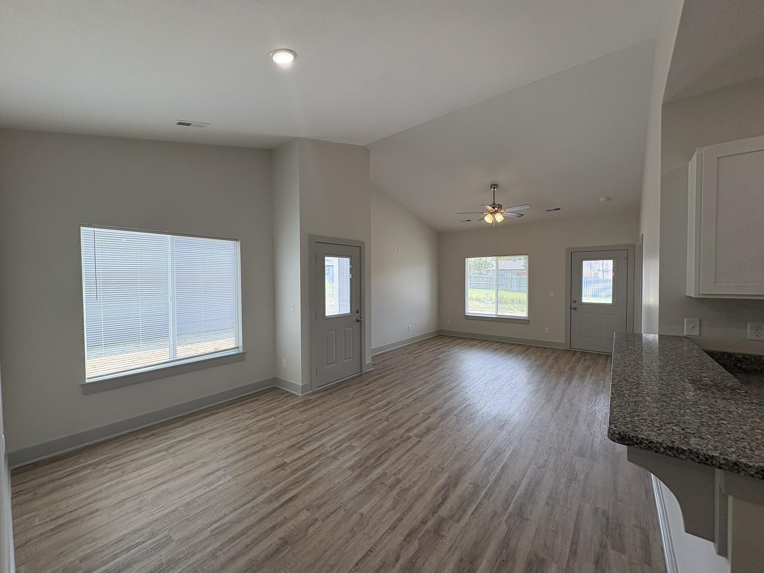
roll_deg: +1.4
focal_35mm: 14
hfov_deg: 102.1
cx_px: 382
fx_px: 309
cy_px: 286
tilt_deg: -0.8
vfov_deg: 85.7
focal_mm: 2.22
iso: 64
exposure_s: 1/129
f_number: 2.2
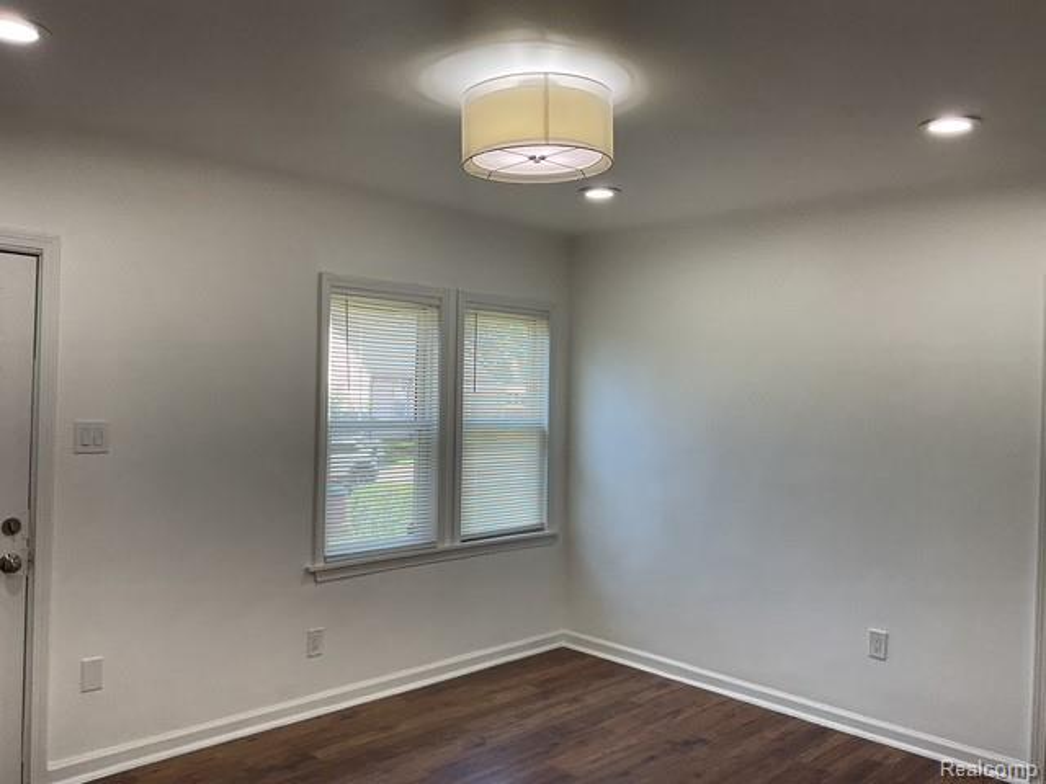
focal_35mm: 29
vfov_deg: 48.2
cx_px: 523
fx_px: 876
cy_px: 392
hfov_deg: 61.7
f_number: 1.8
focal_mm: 3
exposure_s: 1/120
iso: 32
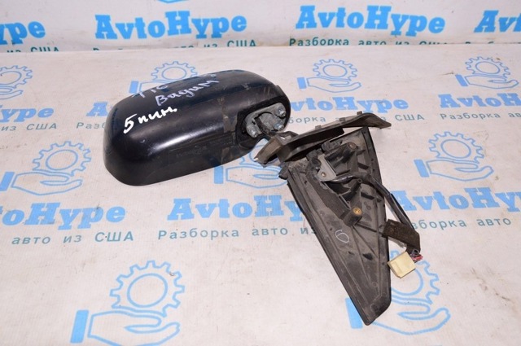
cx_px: 260
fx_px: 499
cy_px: 173
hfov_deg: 55.2
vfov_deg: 38.3
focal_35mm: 34
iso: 1600
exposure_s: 1/200
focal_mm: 23
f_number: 8
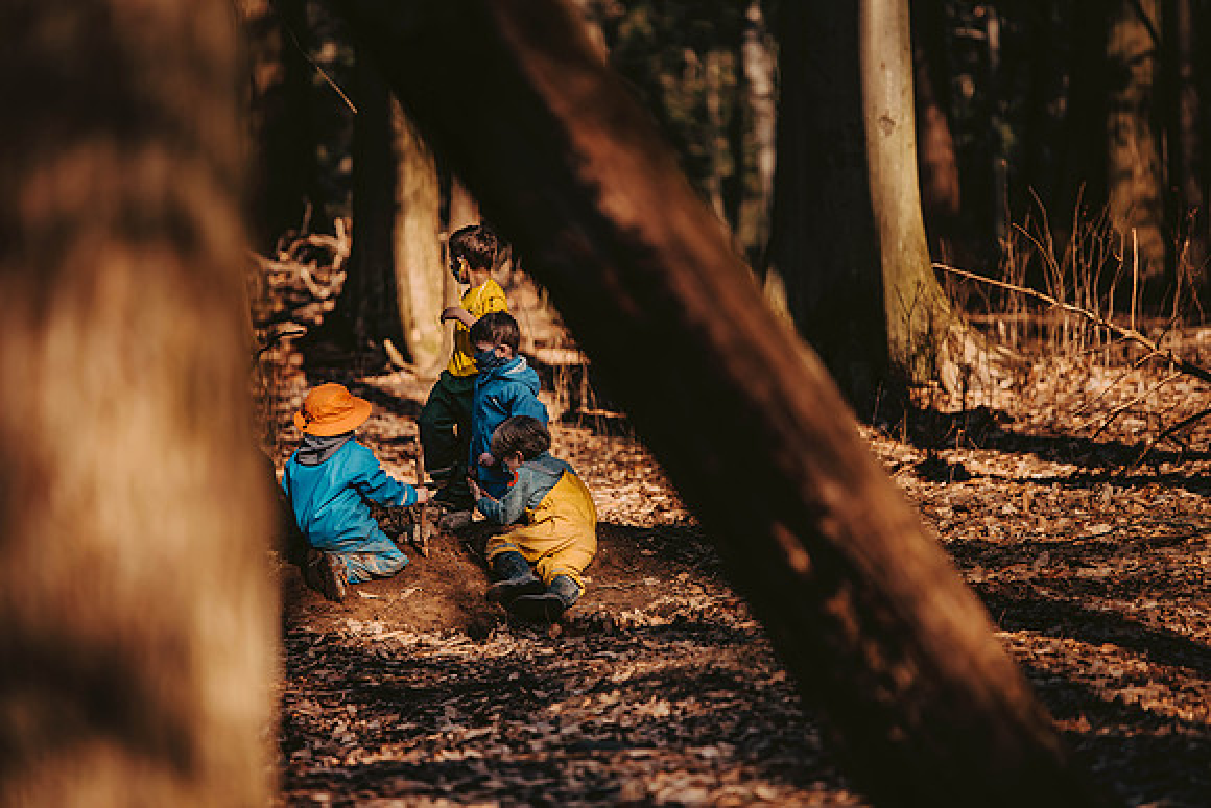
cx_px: 606
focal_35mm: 200
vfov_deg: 6.9
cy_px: 404
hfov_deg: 10.3
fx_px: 6729
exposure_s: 1/1250
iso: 640
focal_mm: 200
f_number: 2.8
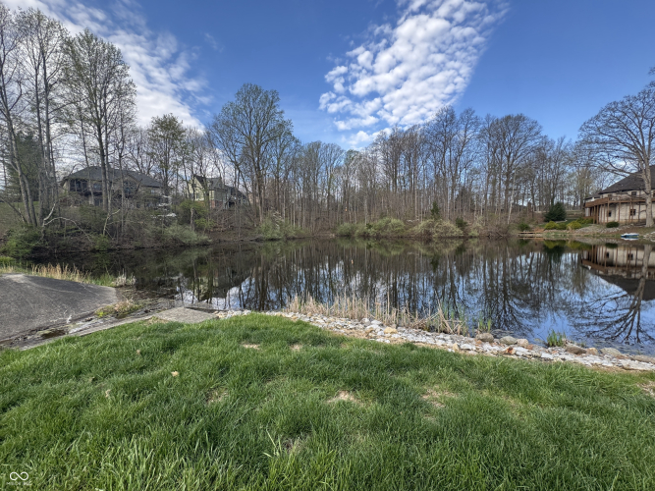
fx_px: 265
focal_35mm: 14
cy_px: 246
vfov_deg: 85.7
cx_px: 328
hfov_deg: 102.1
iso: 40
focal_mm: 2.22
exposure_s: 1/344
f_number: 2.2
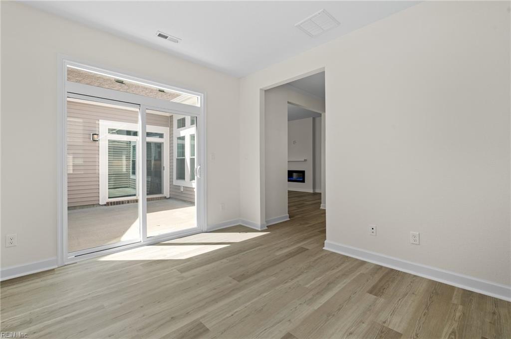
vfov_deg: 73.6
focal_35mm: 16
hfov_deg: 96.8
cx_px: 256
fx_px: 227
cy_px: 170
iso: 80
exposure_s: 1/6
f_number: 8
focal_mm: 16
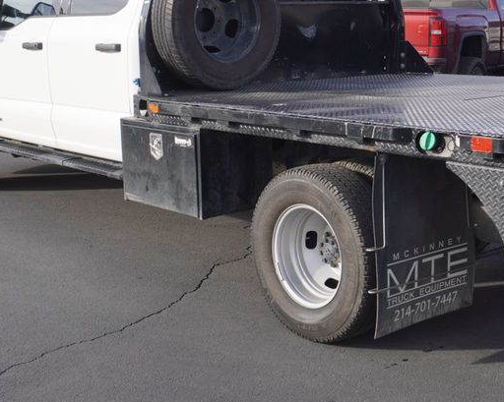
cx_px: 343
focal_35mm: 62
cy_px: 147
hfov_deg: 30.2
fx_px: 924
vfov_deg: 24.5
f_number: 6.3
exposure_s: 1/160
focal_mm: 22
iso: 100
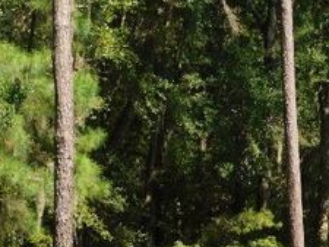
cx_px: 209
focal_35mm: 158
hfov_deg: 12.5
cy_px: 273
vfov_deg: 9.3
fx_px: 1502
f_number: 4.3
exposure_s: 1/400
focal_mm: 12.6
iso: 125
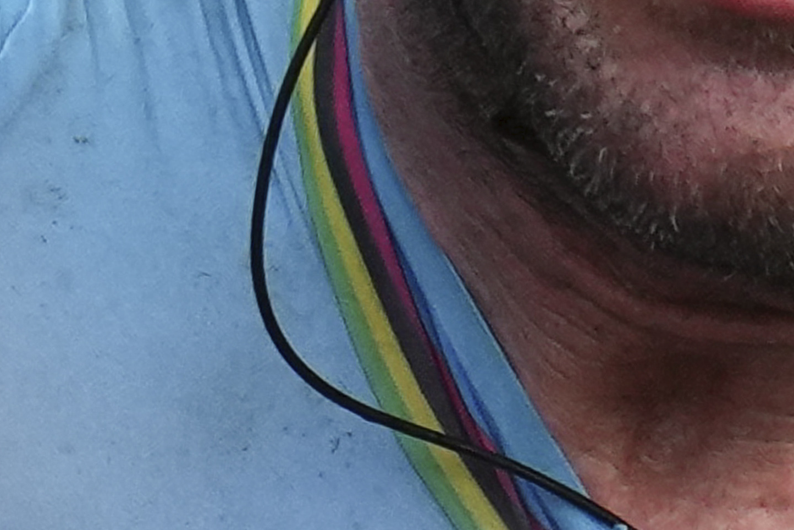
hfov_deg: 0.9
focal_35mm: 2393
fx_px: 52780
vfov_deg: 0.6
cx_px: 370
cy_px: -270
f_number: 3.2
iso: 640
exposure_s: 1/3200
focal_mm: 400
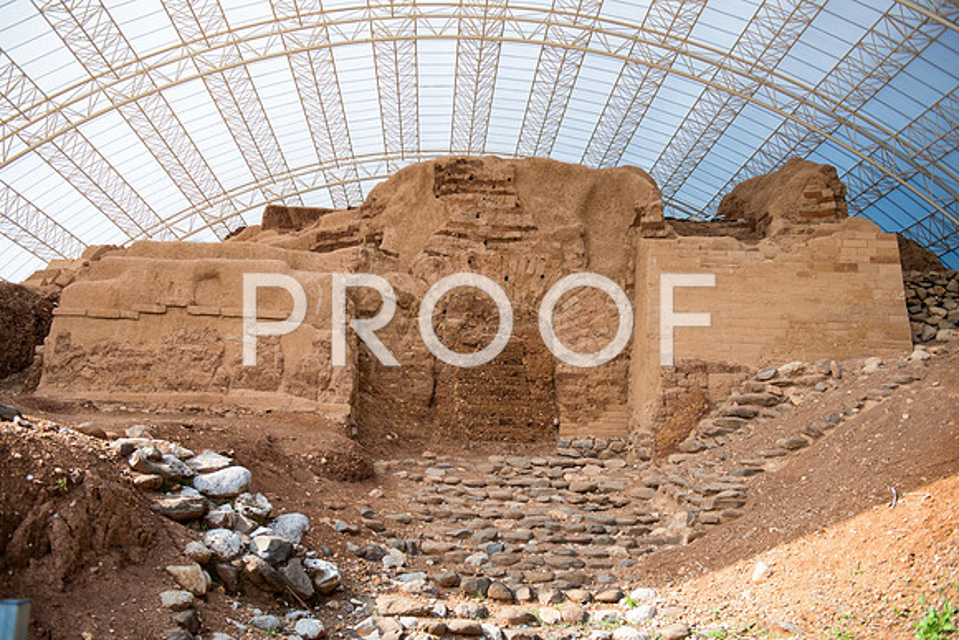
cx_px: 480
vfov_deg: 37.9
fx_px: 933
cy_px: 320
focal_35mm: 35
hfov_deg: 54.4
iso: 100
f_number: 2.8
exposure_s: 1/640
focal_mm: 35
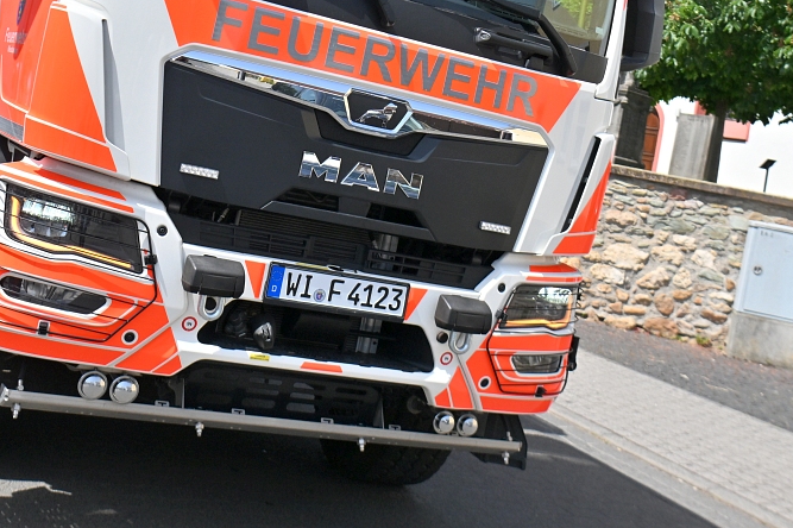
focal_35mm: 54
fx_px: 1189
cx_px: 331
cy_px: 76
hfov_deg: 36.8
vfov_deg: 24.5
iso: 320
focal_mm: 24
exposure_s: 1/4000
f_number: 6.3
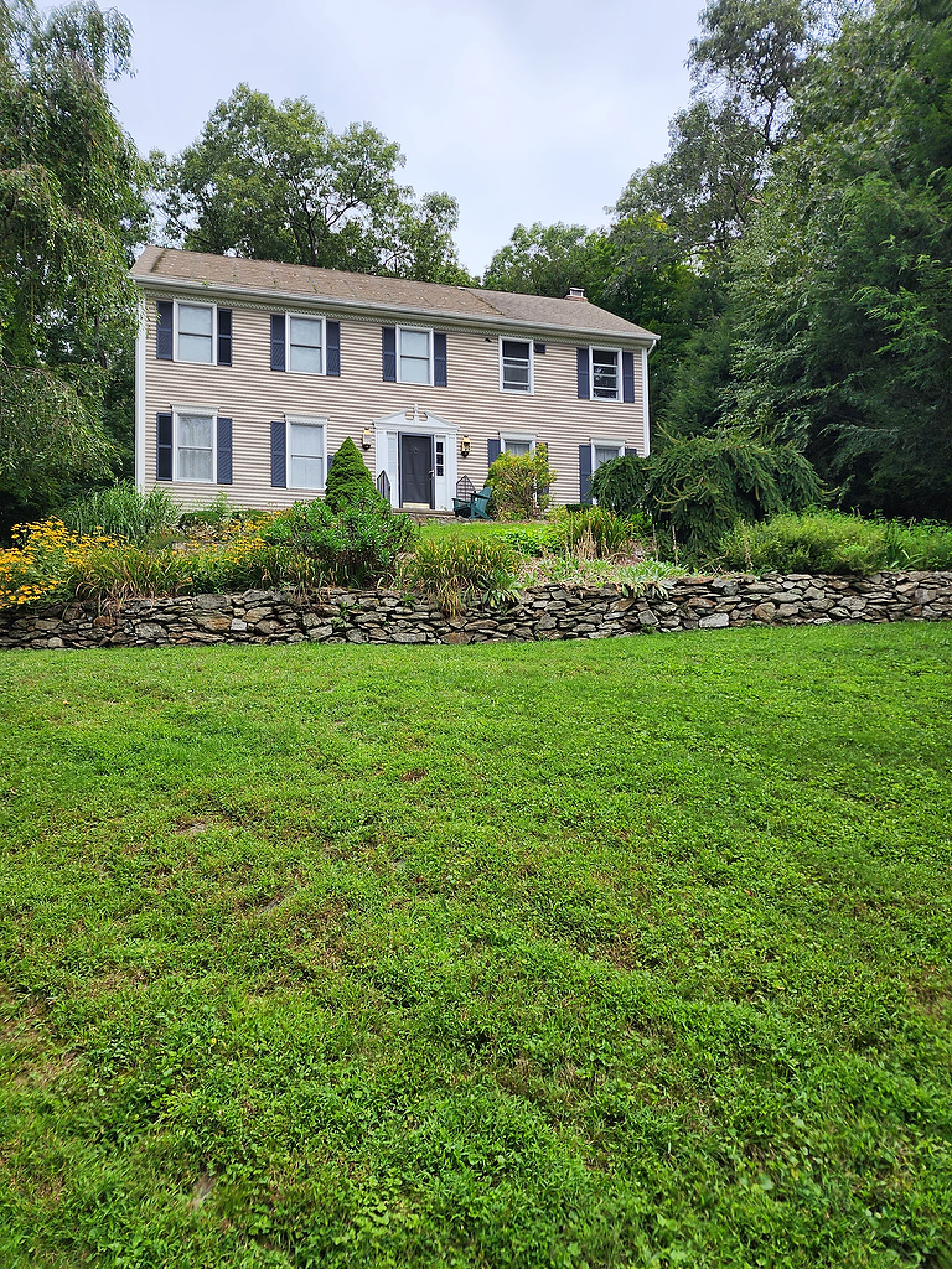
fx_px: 843
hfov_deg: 58.9
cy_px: 634
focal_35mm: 23
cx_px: 476
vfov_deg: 73.9
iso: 12
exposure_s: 1/594
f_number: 1.8
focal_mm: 6.4
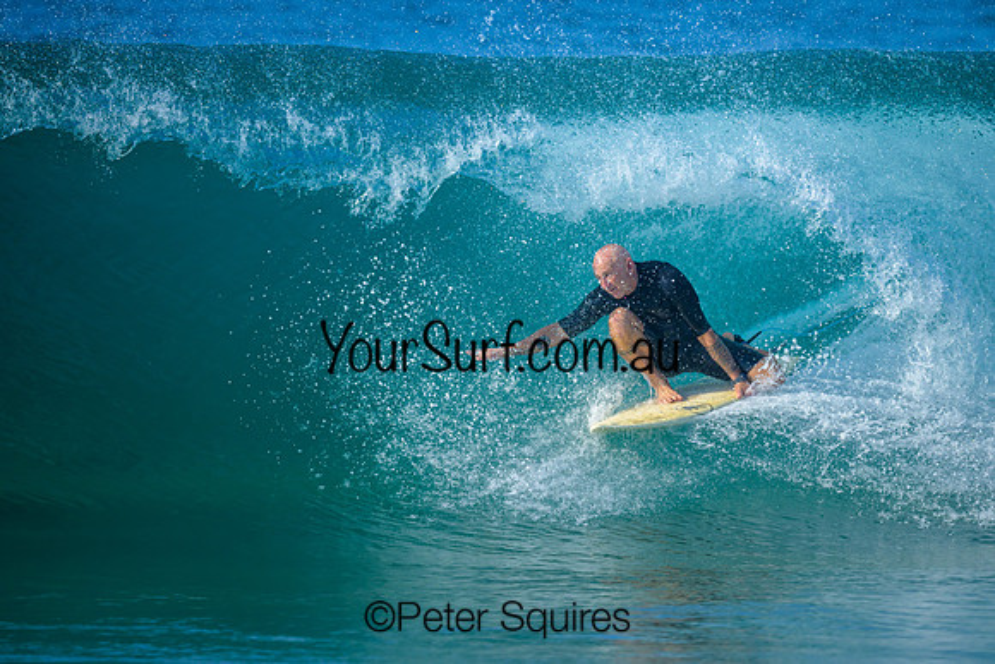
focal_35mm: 868
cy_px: 327
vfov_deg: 1.6
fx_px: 24008
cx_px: 540
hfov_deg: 2.4
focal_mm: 800
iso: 400
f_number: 6.3
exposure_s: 1/2500
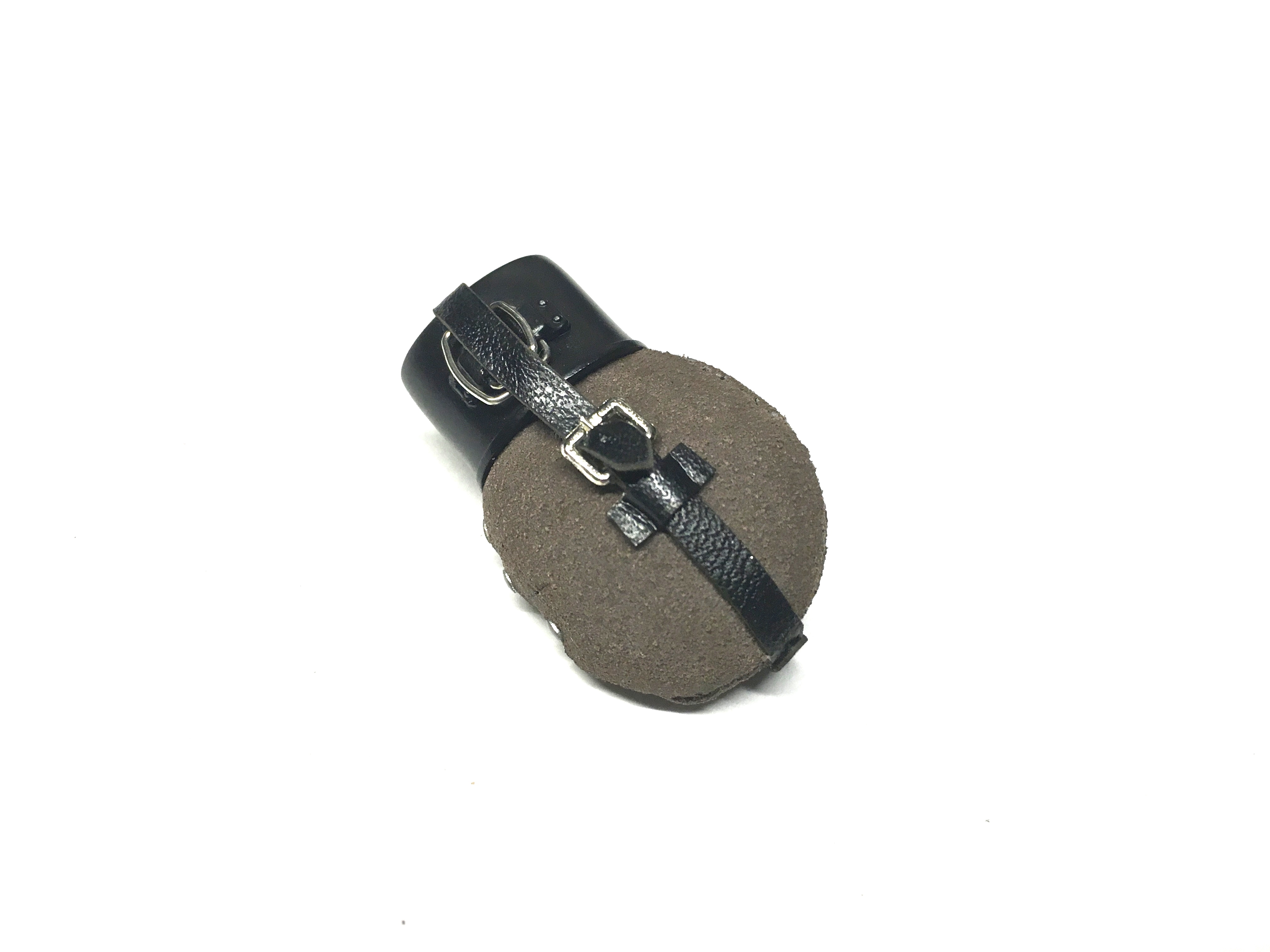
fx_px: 1064
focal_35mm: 29
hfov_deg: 61.7
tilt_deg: -44.9
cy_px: 476
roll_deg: -5.4
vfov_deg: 48.2
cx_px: 635
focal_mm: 4.15
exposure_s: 1/33
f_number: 2.2
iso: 50
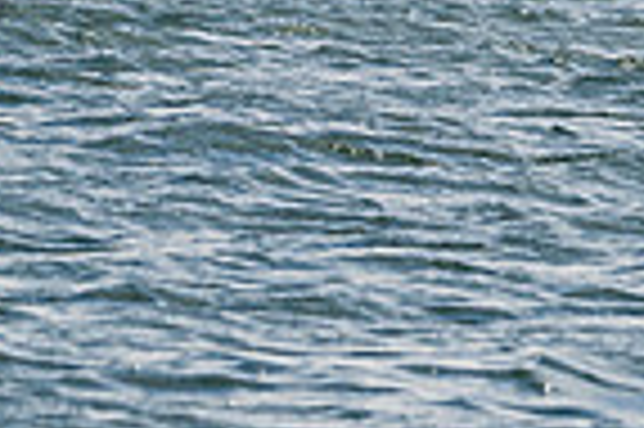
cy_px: -163
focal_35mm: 737
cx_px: -336
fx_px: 13169
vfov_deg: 1.9
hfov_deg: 2.8
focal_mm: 165
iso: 320
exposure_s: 1/1250
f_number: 9
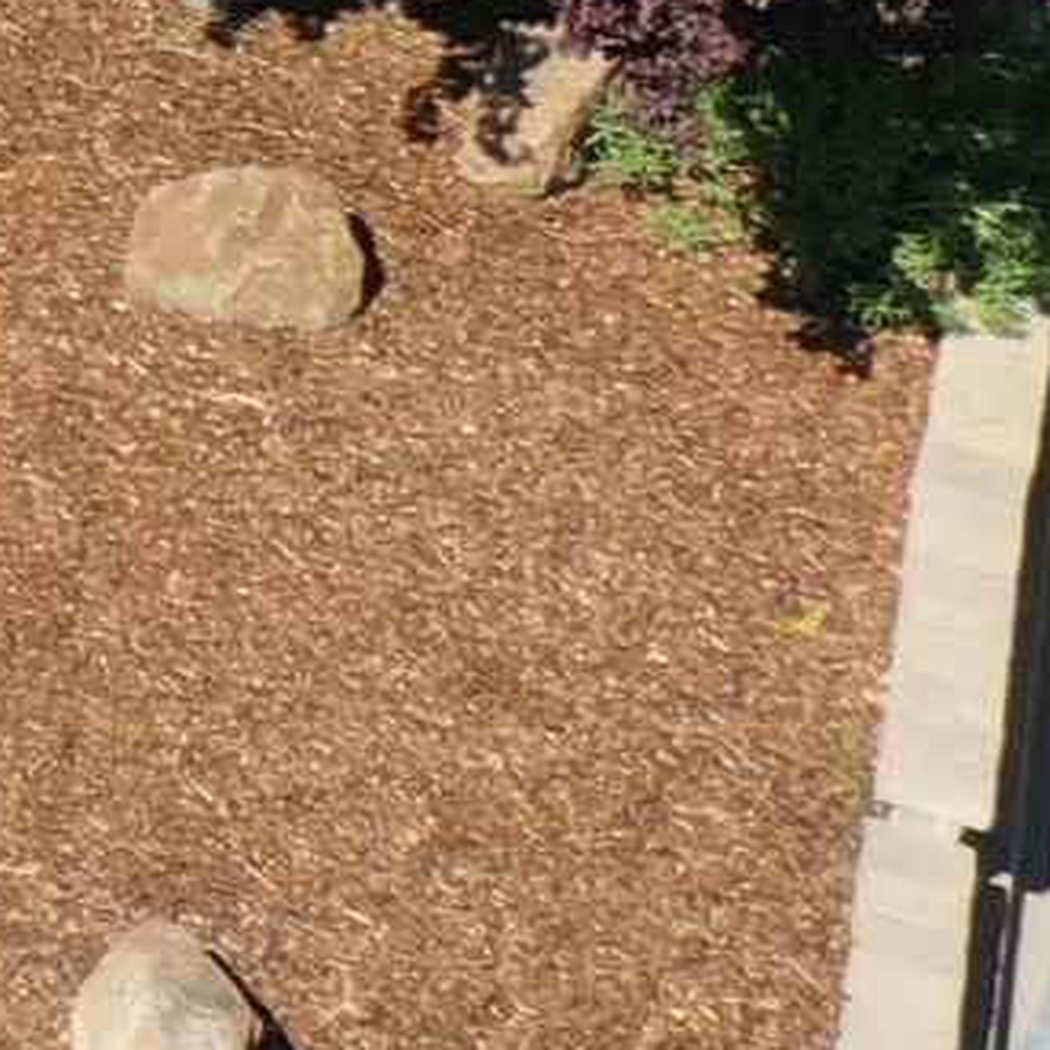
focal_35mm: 223
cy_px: -916
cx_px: -3067
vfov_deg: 7.6
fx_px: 7653
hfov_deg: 6.4
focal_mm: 10.26
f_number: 5.6
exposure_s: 1/320
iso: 100
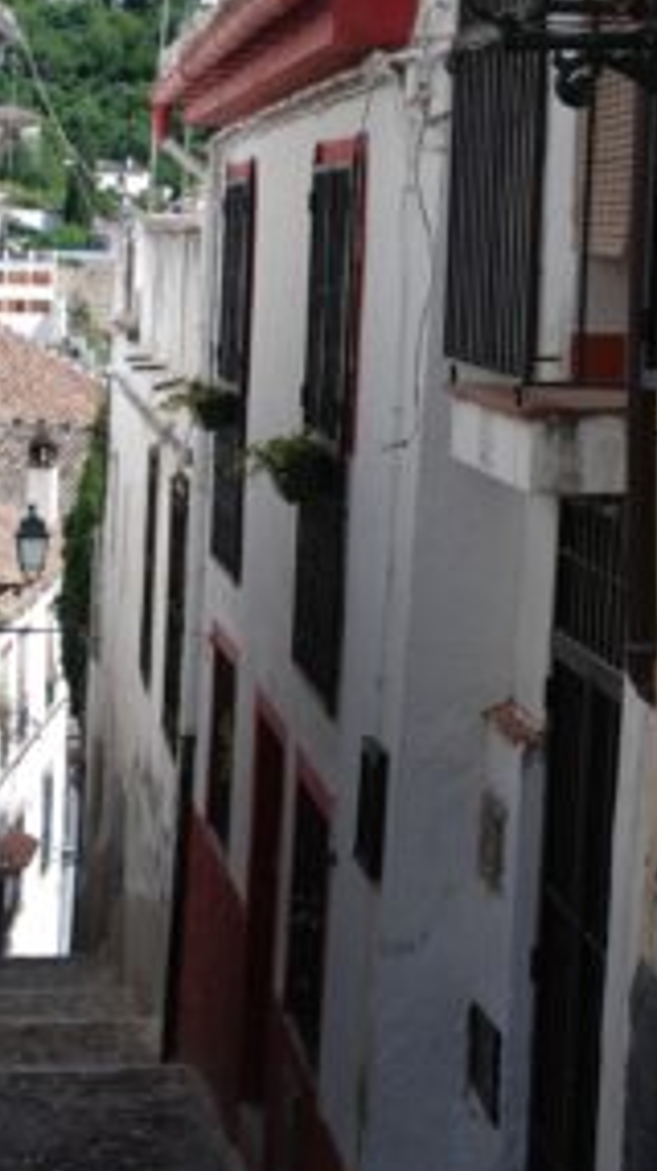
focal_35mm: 94
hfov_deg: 12.8
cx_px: 84
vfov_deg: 22.7
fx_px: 2916
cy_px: 481
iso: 100
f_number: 8
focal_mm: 34
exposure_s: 1/250
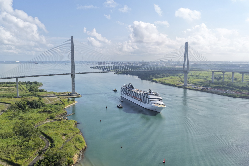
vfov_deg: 43.6
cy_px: 80
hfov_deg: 61.9
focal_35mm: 30
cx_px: 129
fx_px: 207
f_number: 2.8
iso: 200
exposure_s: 1/1250
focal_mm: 14.45
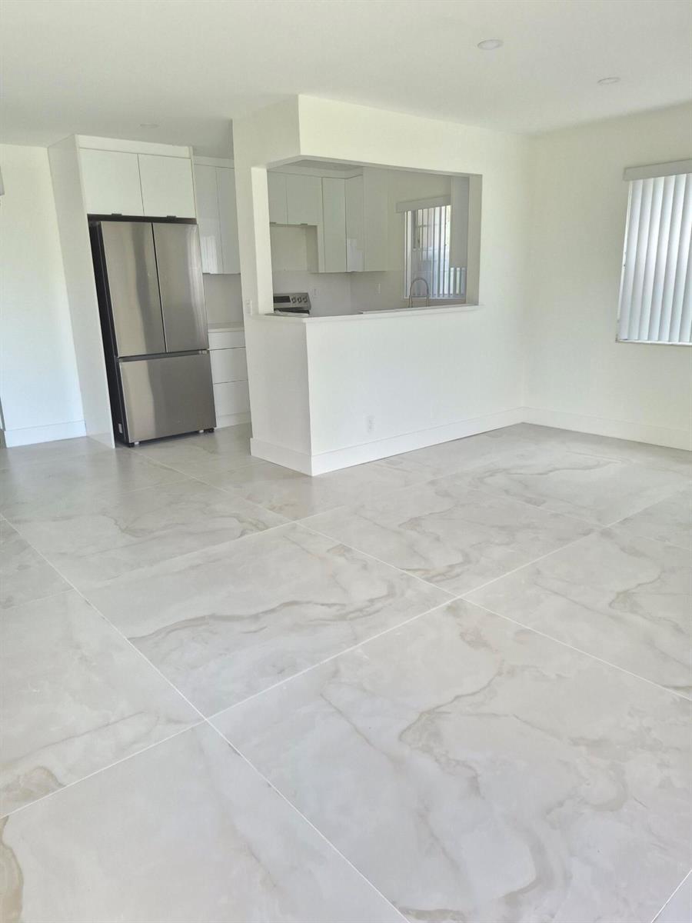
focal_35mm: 23
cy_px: 462
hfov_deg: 58.9
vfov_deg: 73.9
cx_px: 346
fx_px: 613
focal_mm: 5.4
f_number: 1.8
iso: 250
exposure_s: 1/180
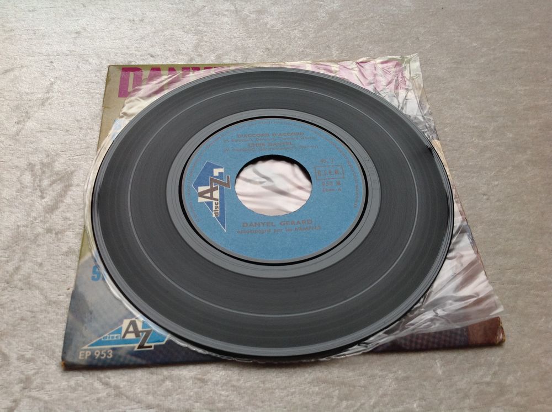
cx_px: 276
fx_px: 557
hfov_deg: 52.7
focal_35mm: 35
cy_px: 206
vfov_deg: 40.6
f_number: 2.4
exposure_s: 1/40
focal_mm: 4.28
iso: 64
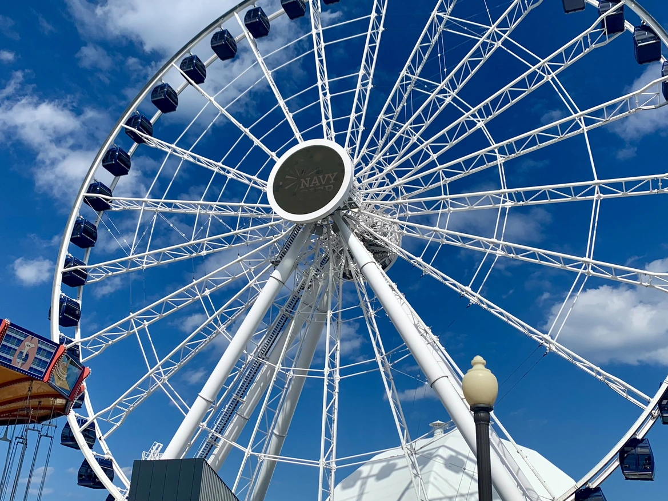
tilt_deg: +27.6
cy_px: 256
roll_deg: -3.1
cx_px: 329
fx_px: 714
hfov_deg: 50.2
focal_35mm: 37
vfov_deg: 38.6
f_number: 1.8
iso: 25
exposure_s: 1/4902
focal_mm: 4.25
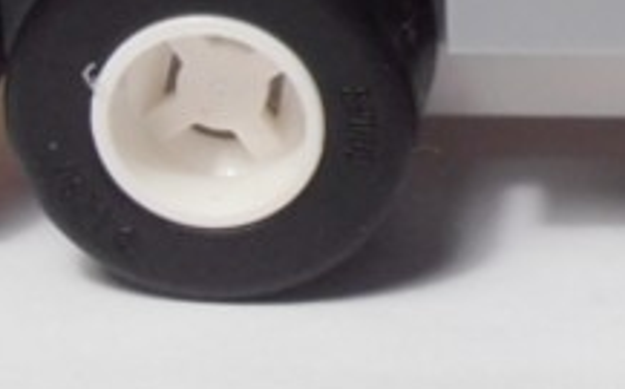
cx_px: 740
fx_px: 2773
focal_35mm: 163
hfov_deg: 12.6
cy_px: -97
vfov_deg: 7.9
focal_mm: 6.61
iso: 80
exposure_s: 1/50
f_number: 3.9
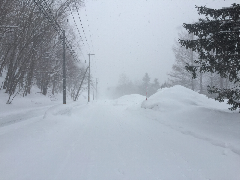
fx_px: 201
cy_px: 90
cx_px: 120
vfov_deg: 48.2
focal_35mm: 29
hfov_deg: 61.7
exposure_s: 1/638
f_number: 2.2
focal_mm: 4.15
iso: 32
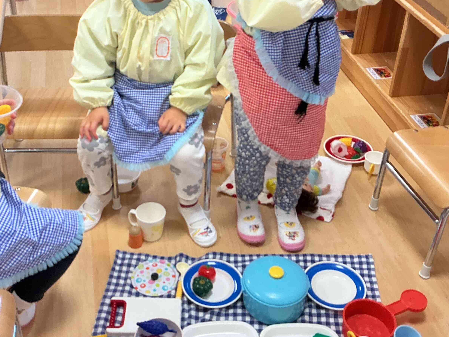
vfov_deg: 29.5
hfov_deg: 38.8
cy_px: 118
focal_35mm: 49
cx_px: 184
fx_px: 636
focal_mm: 3
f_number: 1.8
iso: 40
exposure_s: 1/60
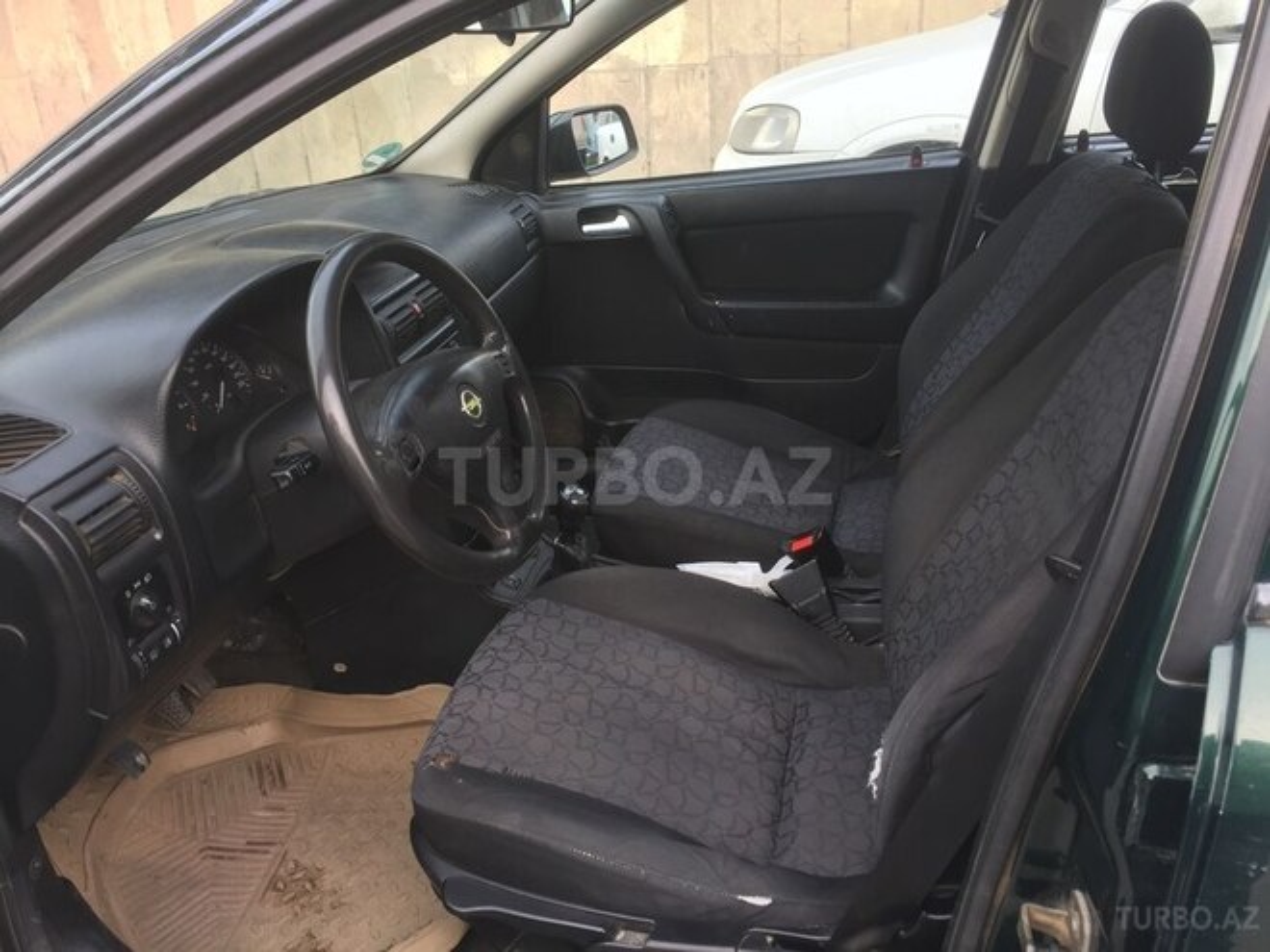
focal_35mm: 29
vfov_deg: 48.2
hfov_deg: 61.7
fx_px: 1064
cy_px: 476
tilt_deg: -23.8
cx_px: 635
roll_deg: +2.5
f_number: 2.2
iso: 32
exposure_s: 1/50
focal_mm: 4.15
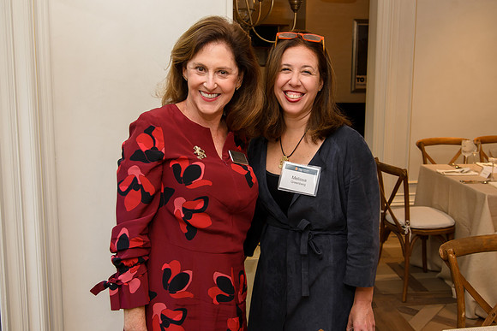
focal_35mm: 42
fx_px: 579
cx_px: 266
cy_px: 150
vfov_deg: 31.9
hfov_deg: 46.4
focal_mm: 38
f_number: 5.6
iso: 800
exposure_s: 1/50
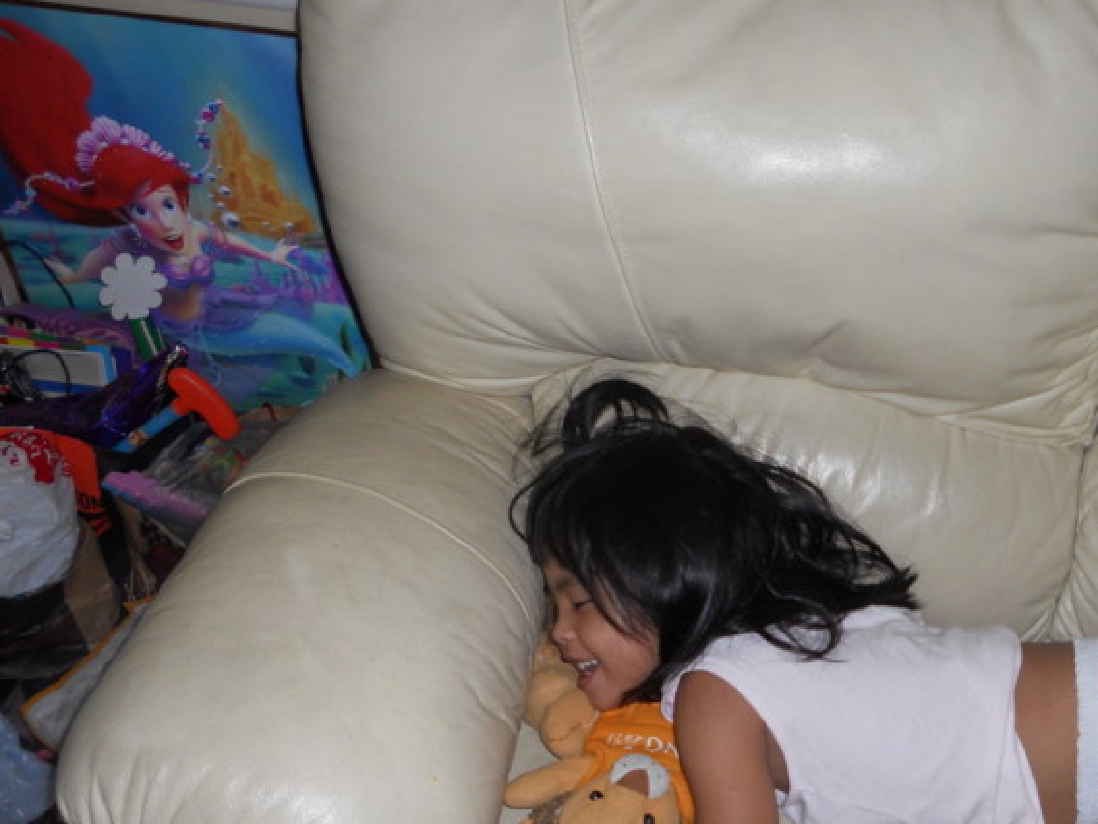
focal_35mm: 38
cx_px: 758
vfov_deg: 37.5
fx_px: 1205
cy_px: 516
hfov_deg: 47.9
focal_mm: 4.9
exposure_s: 1/25
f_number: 3.2
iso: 80
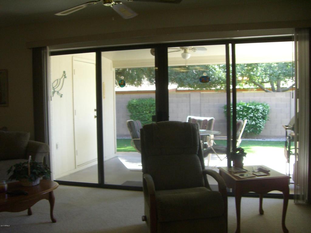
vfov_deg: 37.7
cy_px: 116
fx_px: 341
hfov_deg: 49.0
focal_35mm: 38
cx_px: 156
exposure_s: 1/100
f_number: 2.7
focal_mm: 6.2
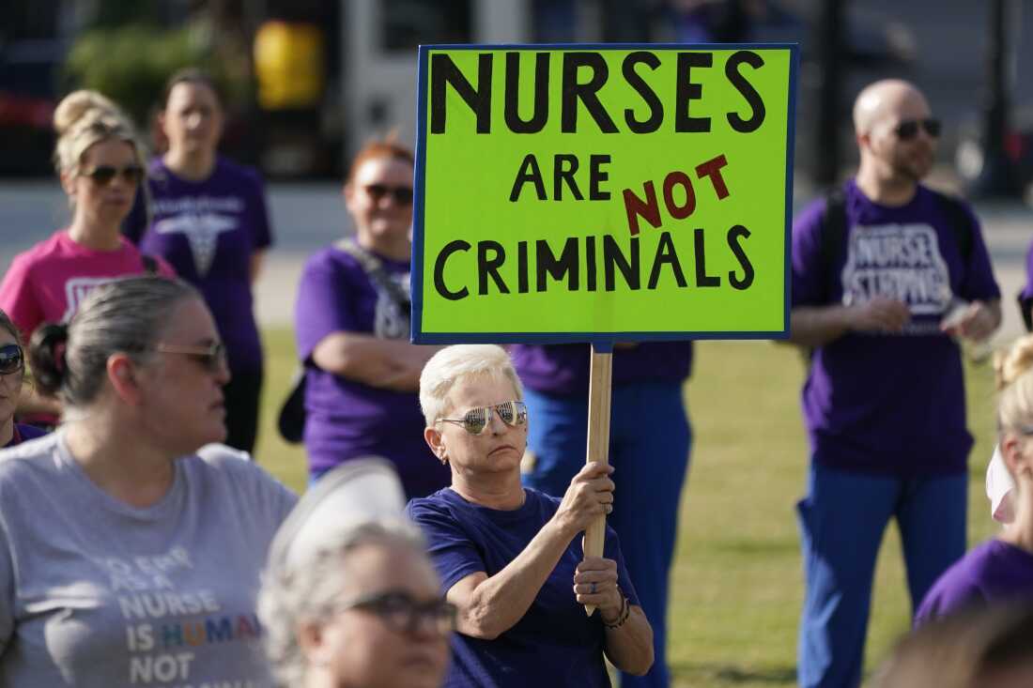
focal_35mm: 400
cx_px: 516
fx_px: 11475
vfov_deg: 3.4
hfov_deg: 5.2
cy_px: 344
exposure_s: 1/1000
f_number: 5.6
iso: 250
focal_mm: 400
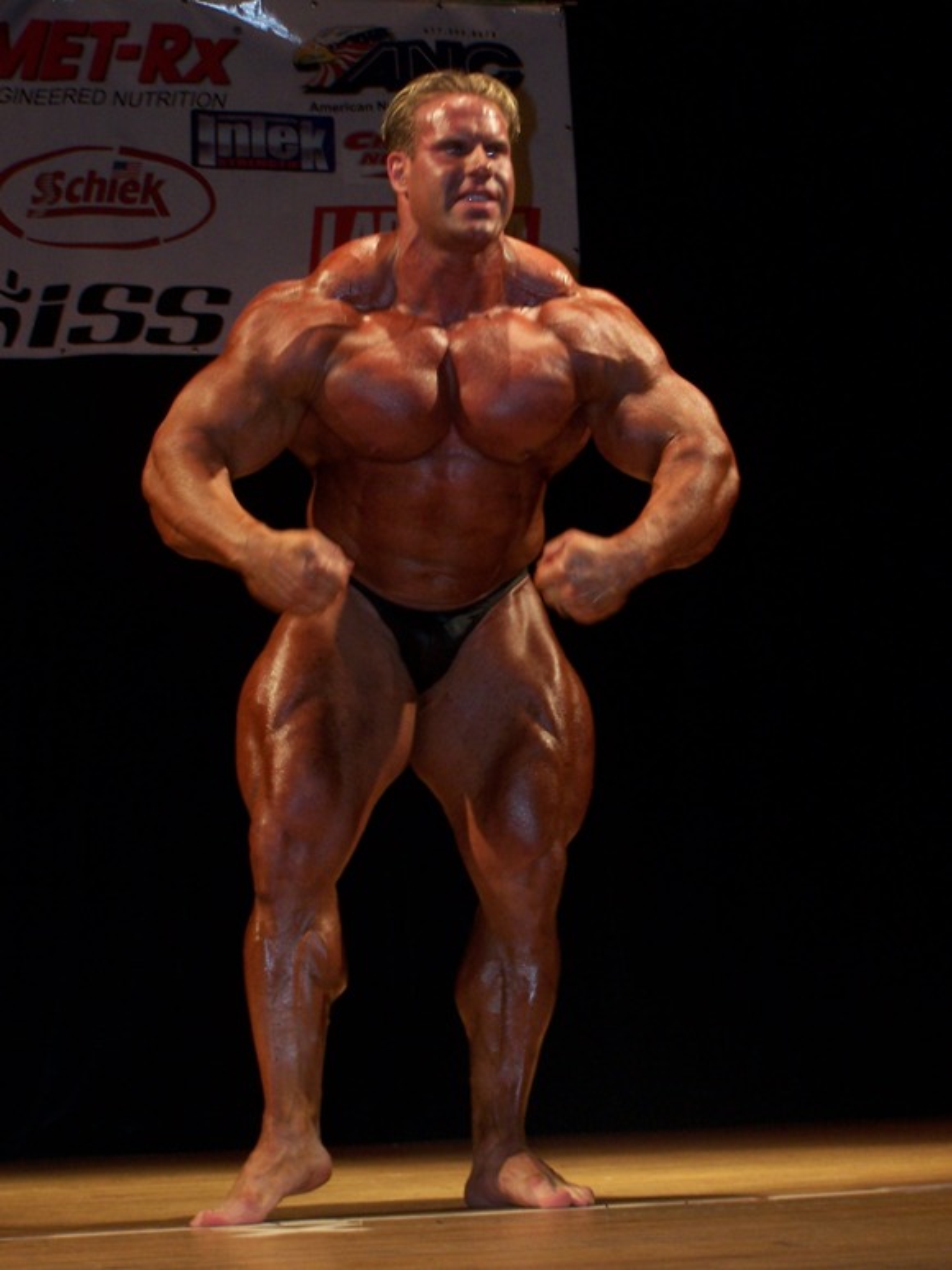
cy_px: 635
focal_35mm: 75
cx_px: 476
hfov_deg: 19.6
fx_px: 2749
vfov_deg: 26.0
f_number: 3.2
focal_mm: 12.4
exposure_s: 1/90
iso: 140
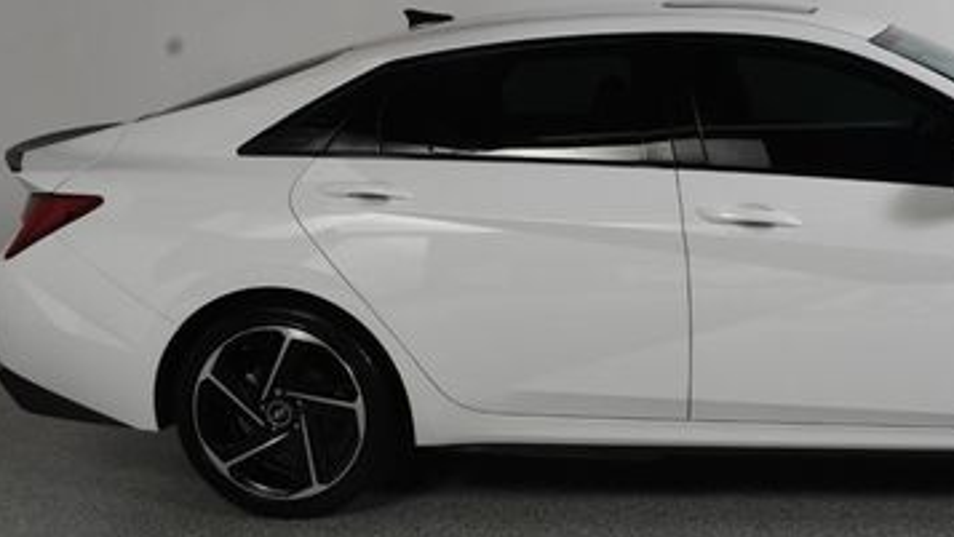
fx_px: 1569
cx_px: 759
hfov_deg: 32.9
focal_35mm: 62
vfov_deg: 19.4
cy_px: 302
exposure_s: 1/160
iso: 100
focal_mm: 22
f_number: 13
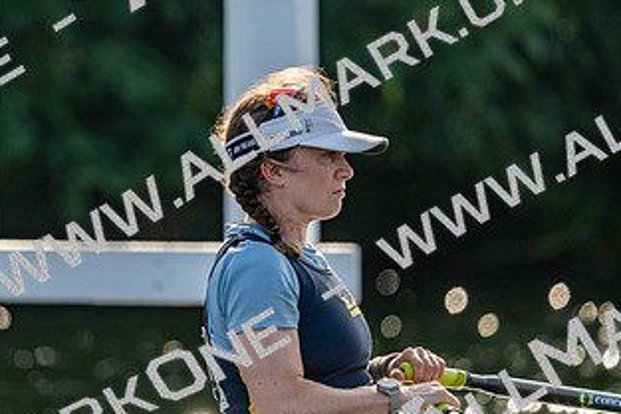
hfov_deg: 2.8
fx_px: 12788
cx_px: 232
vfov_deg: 1.9
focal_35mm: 741
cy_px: 302
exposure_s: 1/2500
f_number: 4.5
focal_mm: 400
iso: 900
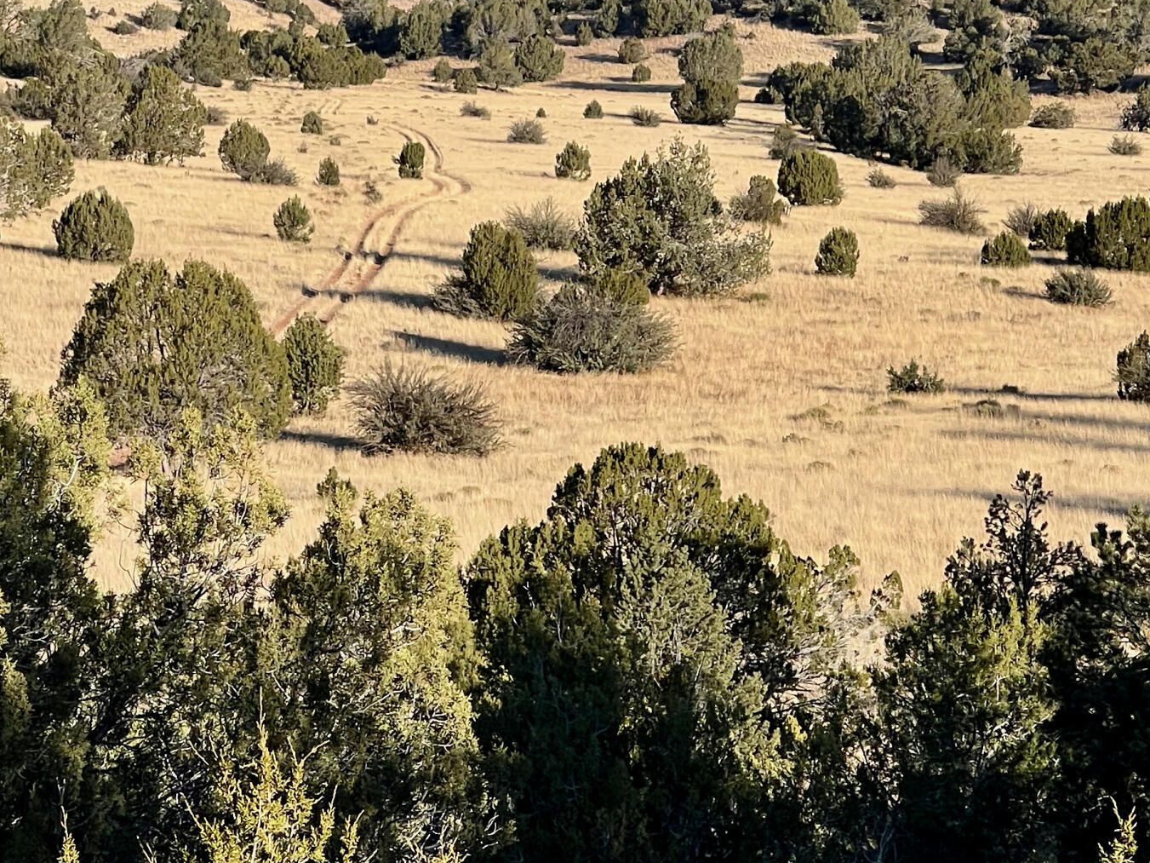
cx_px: 609
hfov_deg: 11.6
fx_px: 5680
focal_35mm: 171
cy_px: 118
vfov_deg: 8.7
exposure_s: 1/727
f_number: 2.8
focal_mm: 9
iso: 32
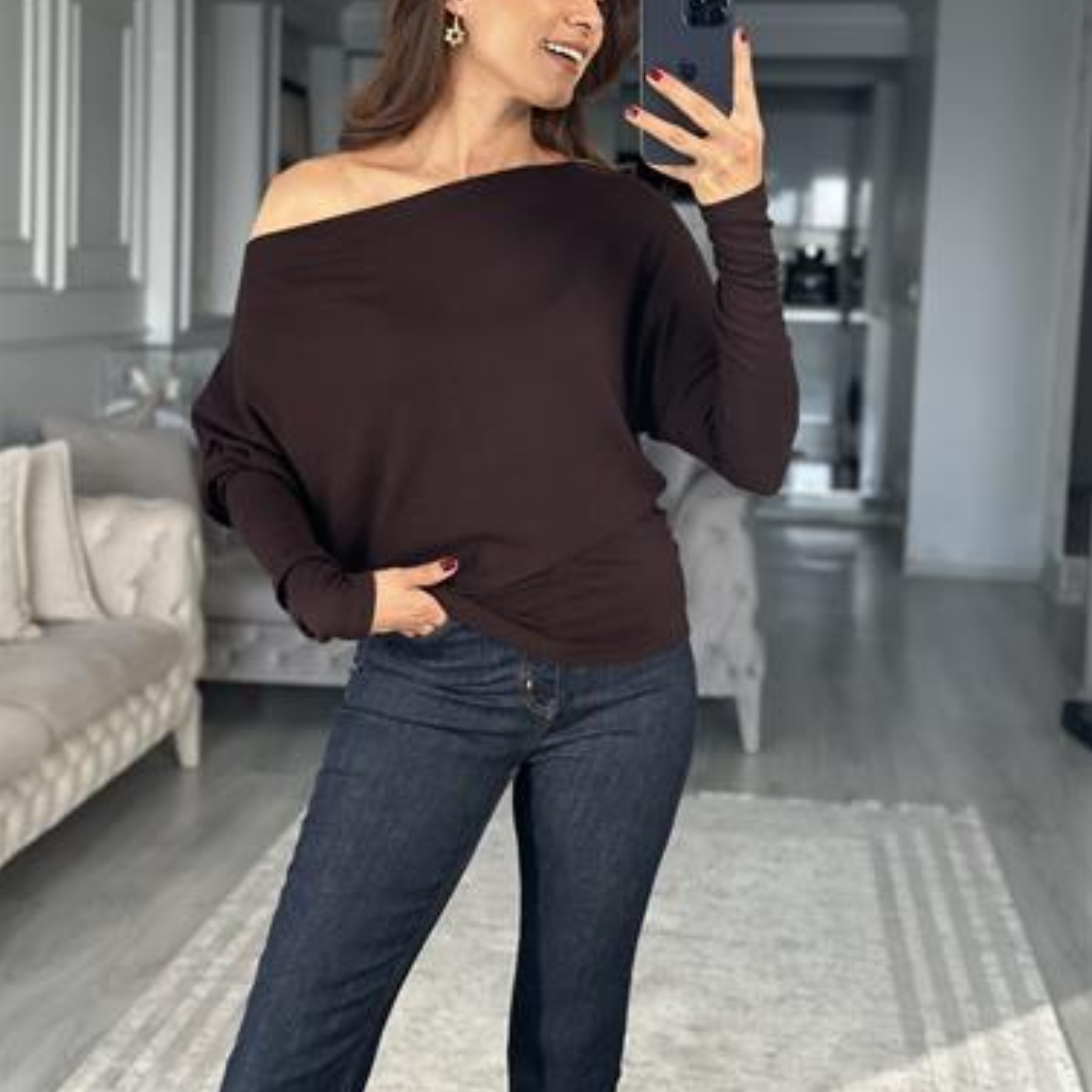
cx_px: 545
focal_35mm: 57
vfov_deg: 29.9
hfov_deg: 30.0
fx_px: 2034
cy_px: 397
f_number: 1.78
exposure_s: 1/166
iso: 80
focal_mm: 6.86
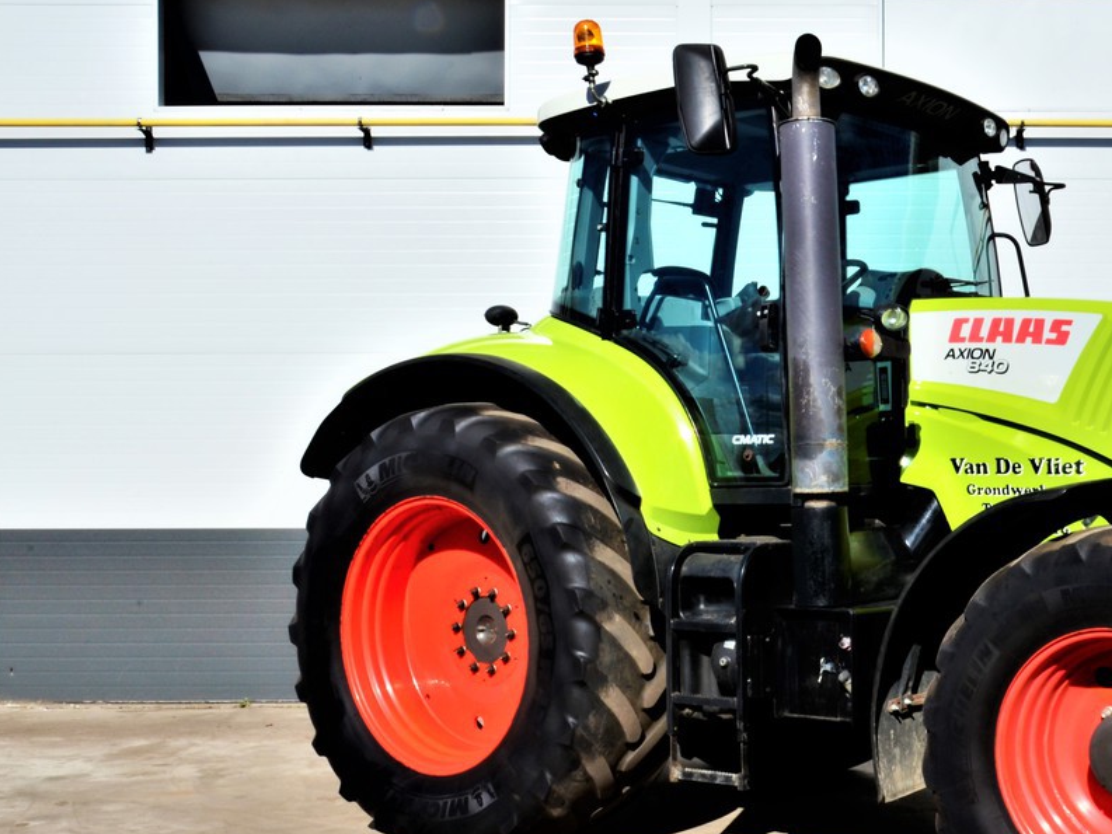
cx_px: 844
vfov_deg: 29.7
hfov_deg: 38.0
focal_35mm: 49
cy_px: 499
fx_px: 1567
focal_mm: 21
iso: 125
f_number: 25
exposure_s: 1/60
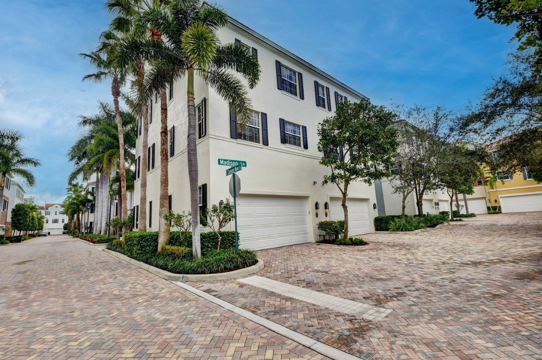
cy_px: 180
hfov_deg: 100.5
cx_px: 271
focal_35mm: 15
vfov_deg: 77.2
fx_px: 226
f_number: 8
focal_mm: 10
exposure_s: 1/1250
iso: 640
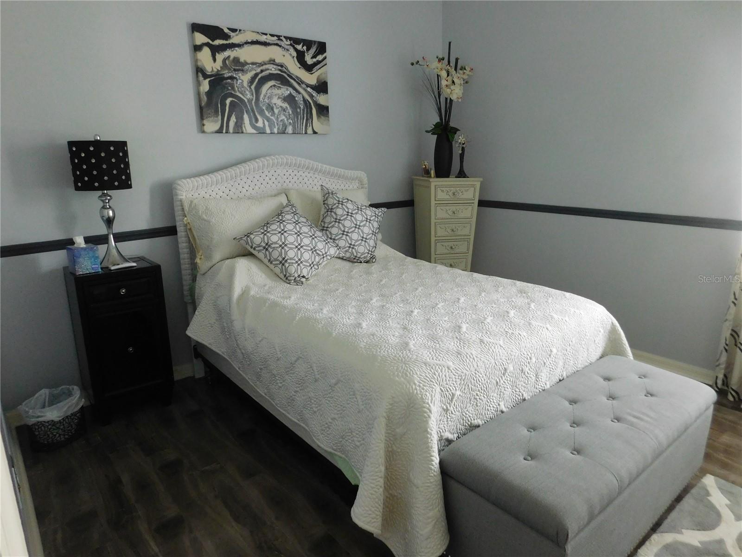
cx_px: 371
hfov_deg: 73.9
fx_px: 493
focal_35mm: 23
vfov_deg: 58.9
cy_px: 278
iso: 400
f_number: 3
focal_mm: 4
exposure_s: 1/30
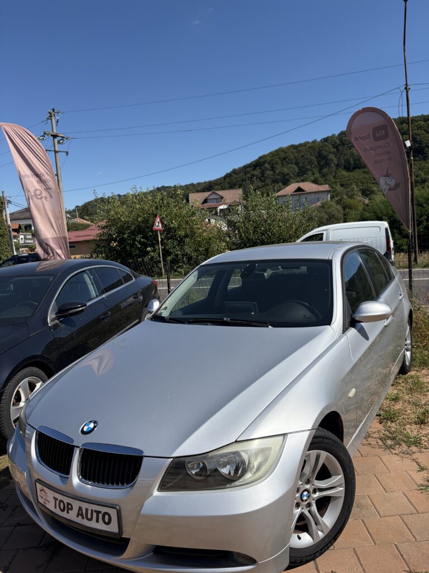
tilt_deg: -6.3
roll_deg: +6.2
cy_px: 286
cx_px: 214
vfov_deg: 67.3
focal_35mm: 26
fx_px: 430
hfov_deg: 53.1
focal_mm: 5.96
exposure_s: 1/6329
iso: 64
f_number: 1.6
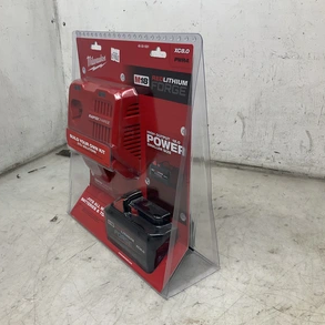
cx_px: 136
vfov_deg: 47.2
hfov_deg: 47.0
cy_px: 163
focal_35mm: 35
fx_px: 372
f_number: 1.8
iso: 40
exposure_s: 1/120
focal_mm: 3
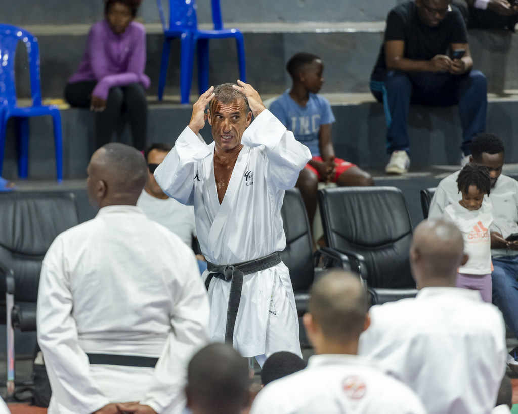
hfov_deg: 7.0
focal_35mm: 277
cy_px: 159
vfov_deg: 5.6
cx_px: 199
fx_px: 4252
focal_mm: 200
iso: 1600
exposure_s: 1/125
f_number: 2.8
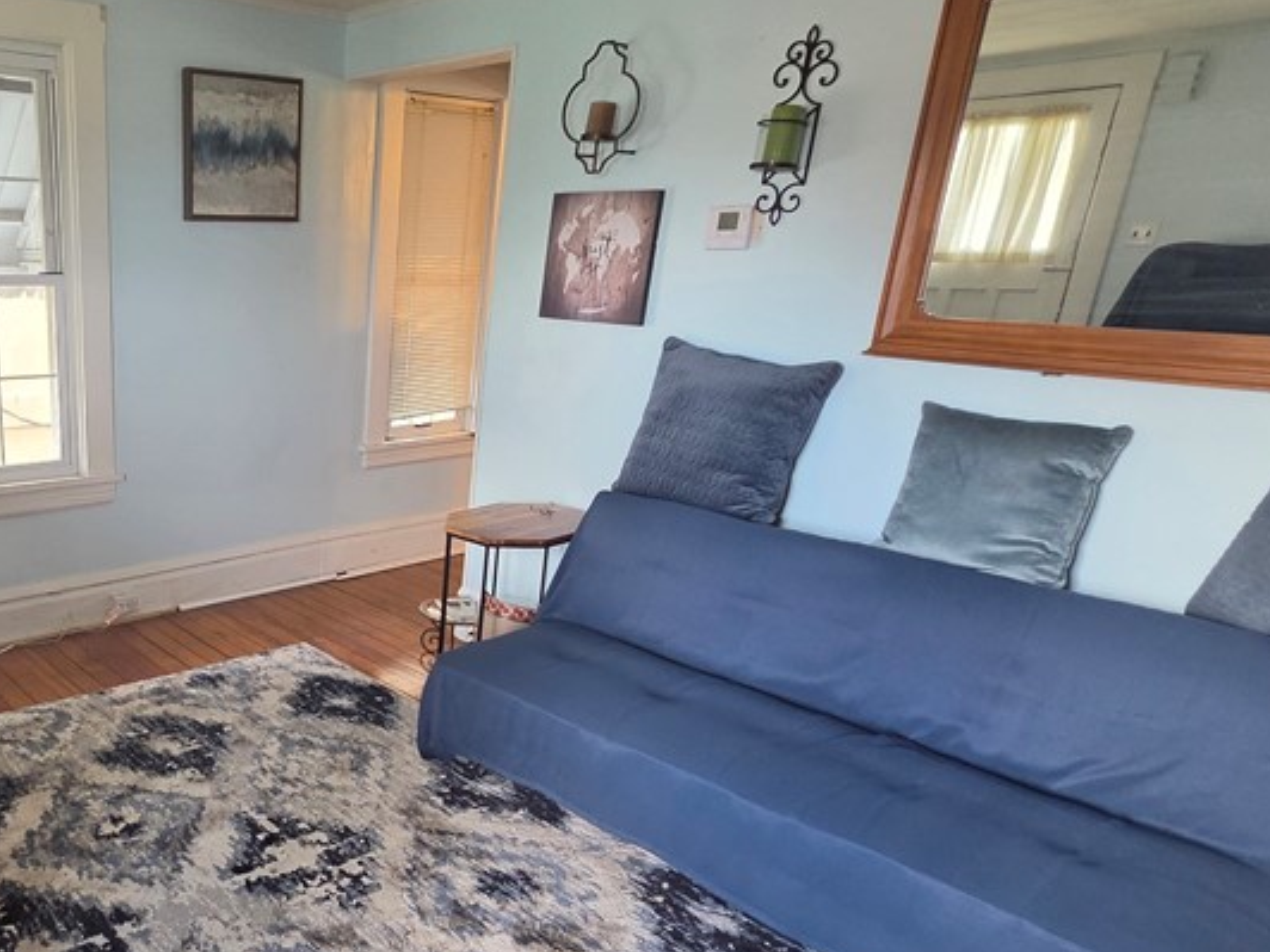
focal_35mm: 25
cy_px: 599
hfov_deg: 62.3
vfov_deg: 54.2
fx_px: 917
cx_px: 217
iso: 250
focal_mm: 2.2
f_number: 2.2
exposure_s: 1/60
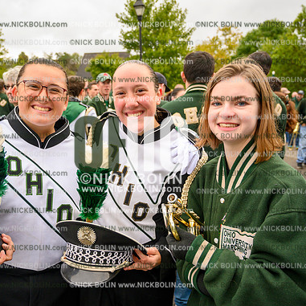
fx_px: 310
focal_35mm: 31
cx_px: 131
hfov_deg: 52.3
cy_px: 154
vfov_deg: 52.5
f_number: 4
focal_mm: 24
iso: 1250
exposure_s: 1/640
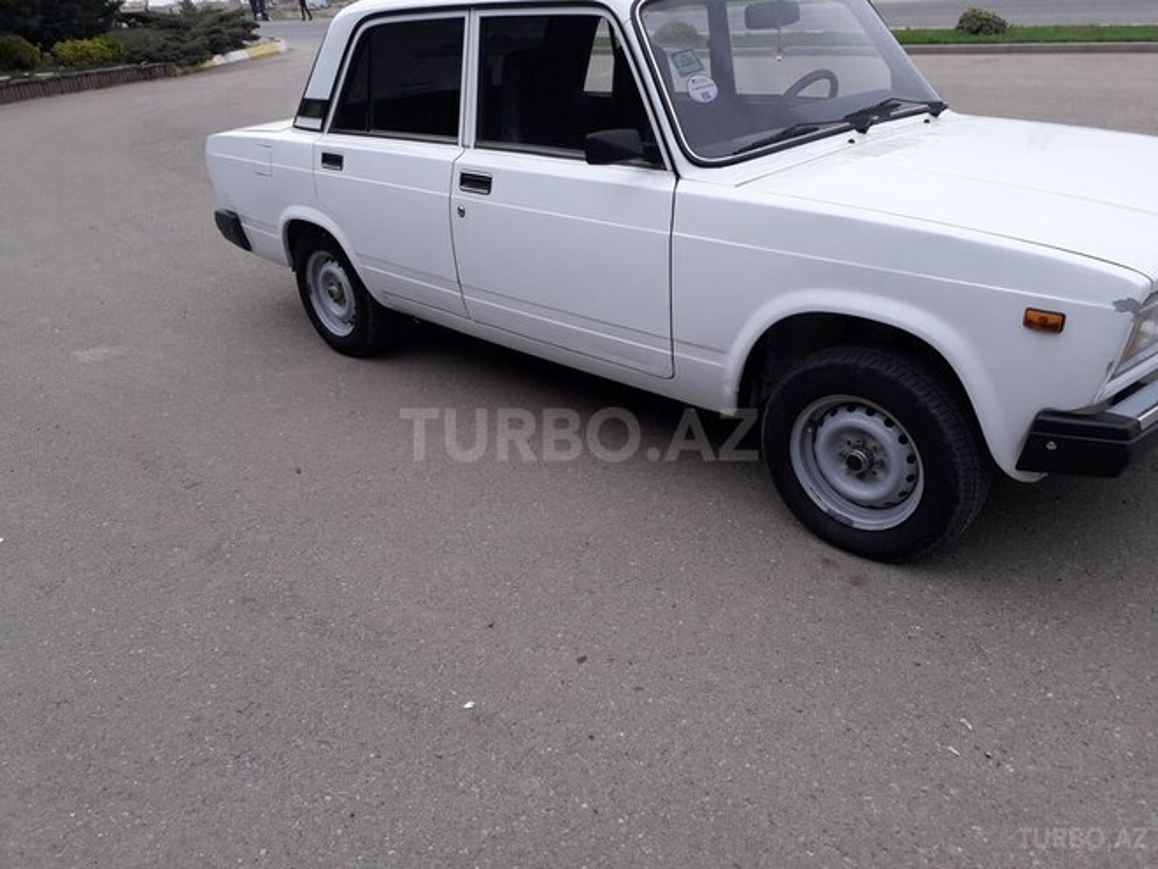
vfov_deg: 51.4
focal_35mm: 27
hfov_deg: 65.3
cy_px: 434
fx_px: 903
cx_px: 579
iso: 40
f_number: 1.9
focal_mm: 3.6
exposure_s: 1/741
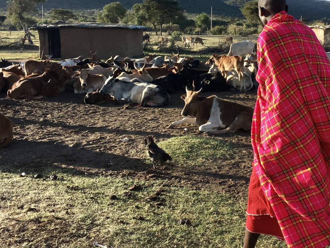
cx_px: 220
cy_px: 74
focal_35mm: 47
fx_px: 448
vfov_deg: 30.5
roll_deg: +1.2
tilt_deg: -2.5
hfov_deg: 40.0
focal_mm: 4.15
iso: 25
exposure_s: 1/705
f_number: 2.2
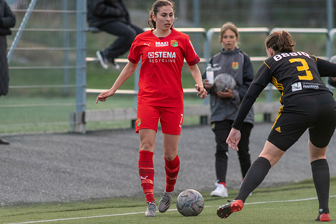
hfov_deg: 4.4
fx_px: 4336
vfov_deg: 3.0
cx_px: 168
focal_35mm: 465
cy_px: 112
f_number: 3.2
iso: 2500
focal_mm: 300
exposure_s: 1/800
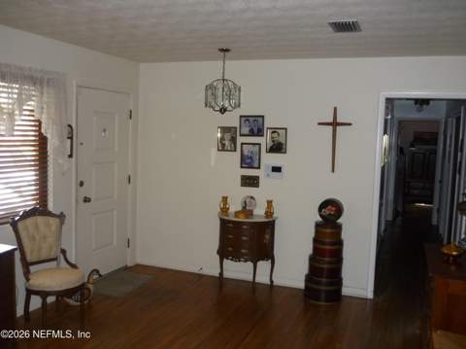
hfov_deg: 55.4
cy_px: 174
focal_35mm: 33
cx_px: 233
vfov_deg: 42.9
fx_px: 444
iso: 200
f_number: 2.8
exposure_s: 1/30
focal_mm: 5.5
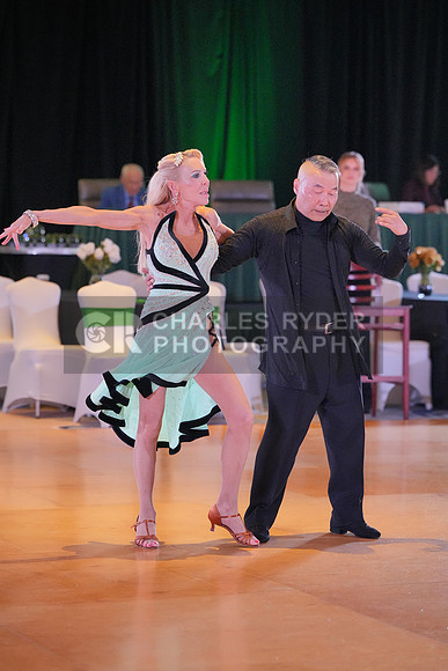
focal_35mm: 124
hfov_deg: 11.1
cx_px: 224
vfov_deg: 16.5
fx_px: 2313
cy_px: 336
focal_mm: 124
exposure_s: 1/500
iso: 6400
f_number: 3.5
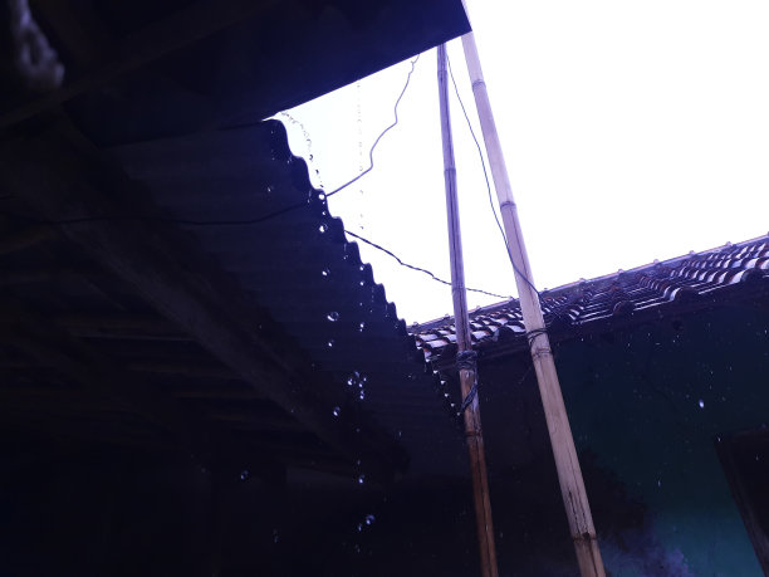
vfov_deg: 54.9
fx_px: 555
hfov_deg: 69.4
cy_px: 288
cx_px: 384
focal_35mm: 25
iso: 100
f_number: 2
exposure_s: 1/1992
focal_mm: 4.6
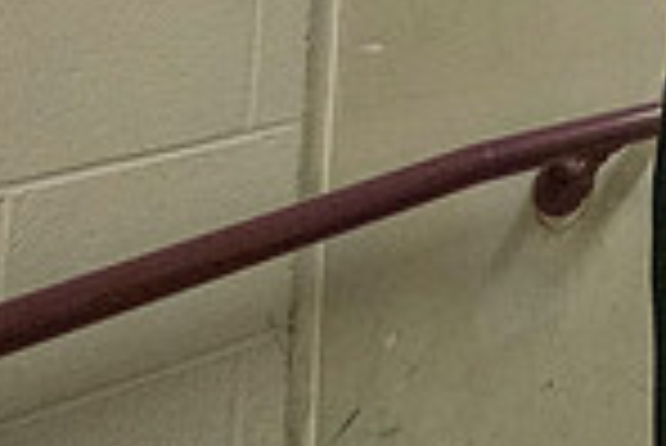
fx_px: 1018
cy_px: -390
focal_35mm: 55
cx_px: 873
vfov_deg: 18.4
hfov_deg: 29.1
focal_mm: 14
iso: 10000
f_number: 4
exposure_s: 1/500
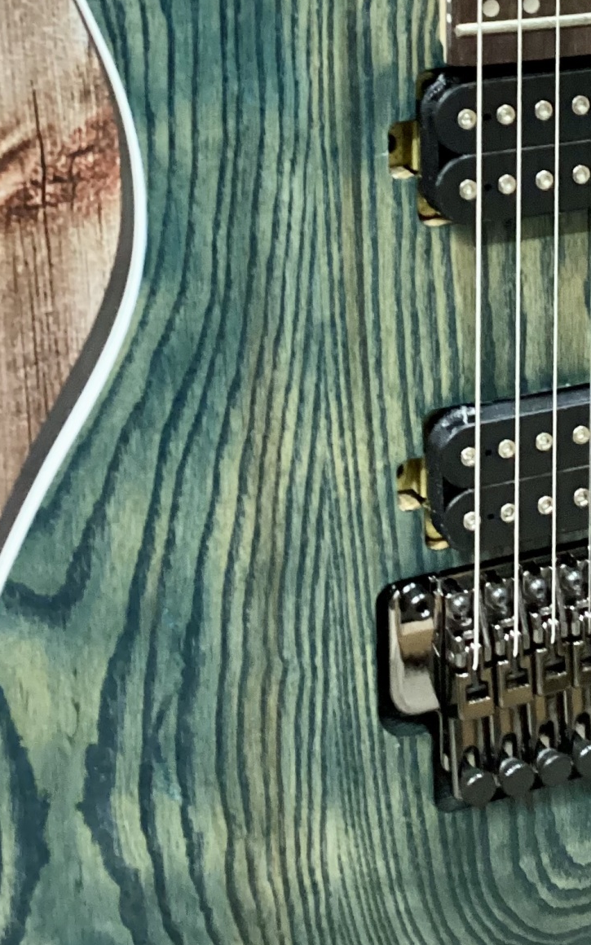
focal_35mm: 68
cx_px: 482
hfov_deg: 18.9
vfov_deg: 29.4
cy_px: 159
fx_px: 1752
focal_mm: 3.3
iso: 400
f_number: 2.4
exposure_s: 1/40
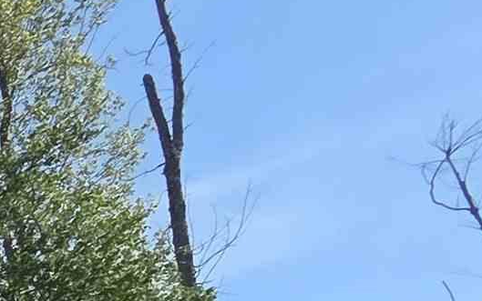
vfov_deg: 11.9
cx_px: -906
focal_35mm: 80
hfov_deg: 12.1
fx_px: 1051
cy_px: 803
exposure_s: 1/1441
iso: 50
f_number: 2.2
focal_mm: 2.2
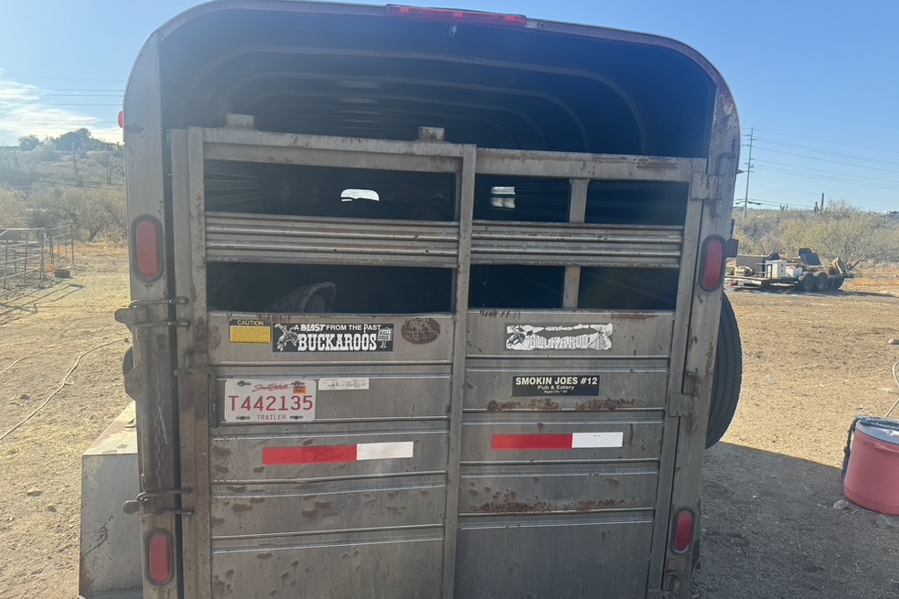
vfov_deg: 49.5
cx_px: 438
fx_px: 649
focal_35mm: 26
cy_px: 303
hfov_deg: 69.4
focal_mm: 6.76
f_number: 1.78
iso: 80
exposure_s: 1/1869
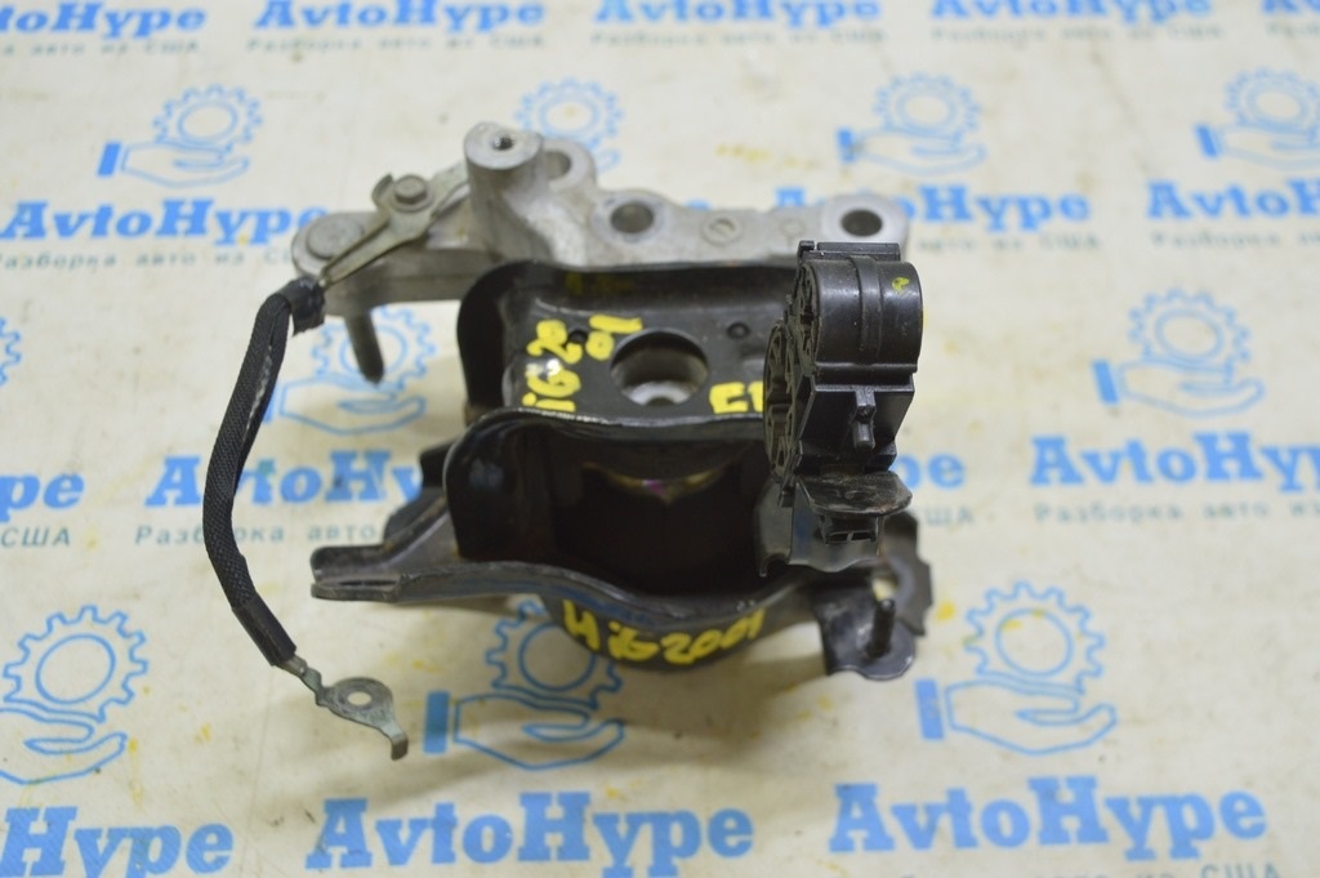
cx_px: 660
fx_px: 1429
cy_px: 439
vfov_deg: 34.2
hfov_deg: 49.6
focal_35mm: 39
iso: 400
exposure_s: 1/20
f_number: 5.6
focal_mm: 26
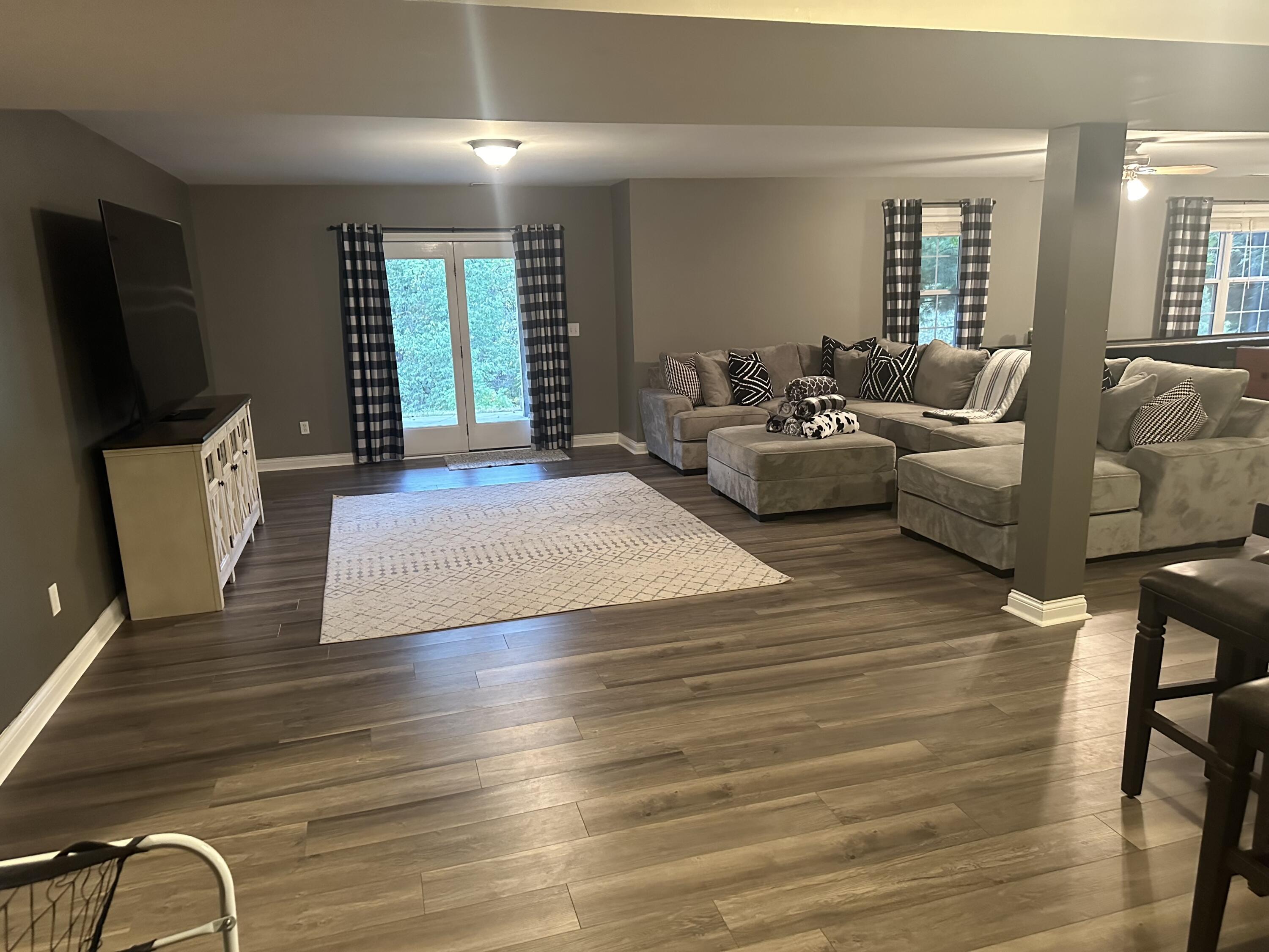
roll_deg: +1.1
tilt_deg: -12.7
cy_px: 476
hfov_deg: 71.6
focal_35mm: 24
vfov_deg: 56.8
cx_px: 634
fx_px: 880
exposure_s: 1/60
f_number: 1.78
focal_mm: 6.86
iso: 800
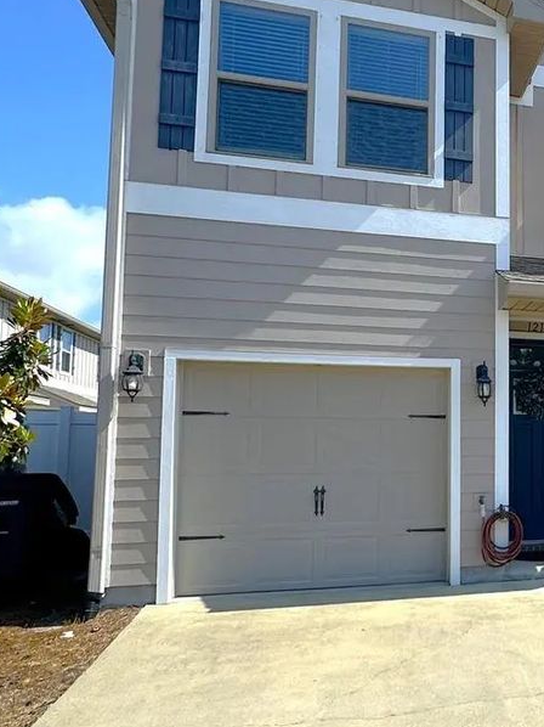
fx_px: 671
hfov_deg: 37.6
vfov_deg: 56.8
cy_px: 390
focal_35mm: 32
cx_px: 585
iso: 50
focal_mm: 2.22
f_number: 2.2
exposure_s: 1/1916
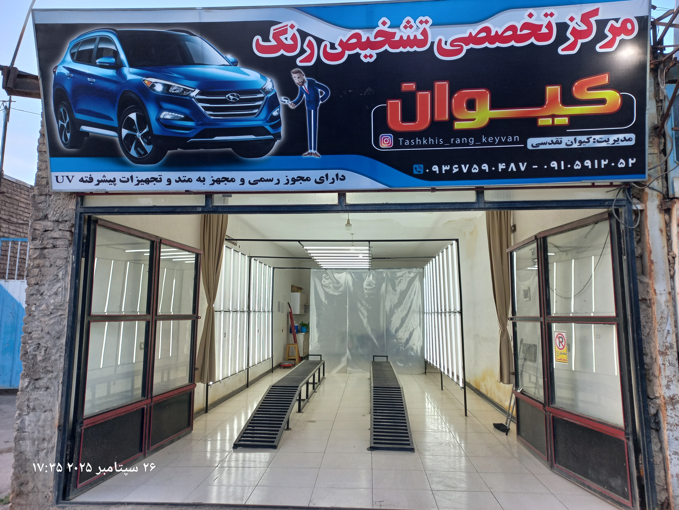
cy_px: 255
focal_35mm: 25
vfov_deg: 54.9
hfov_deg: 69.4
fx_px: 490
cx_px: 340
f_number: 1.8
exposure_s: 1/50
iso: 32
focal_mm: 4.6
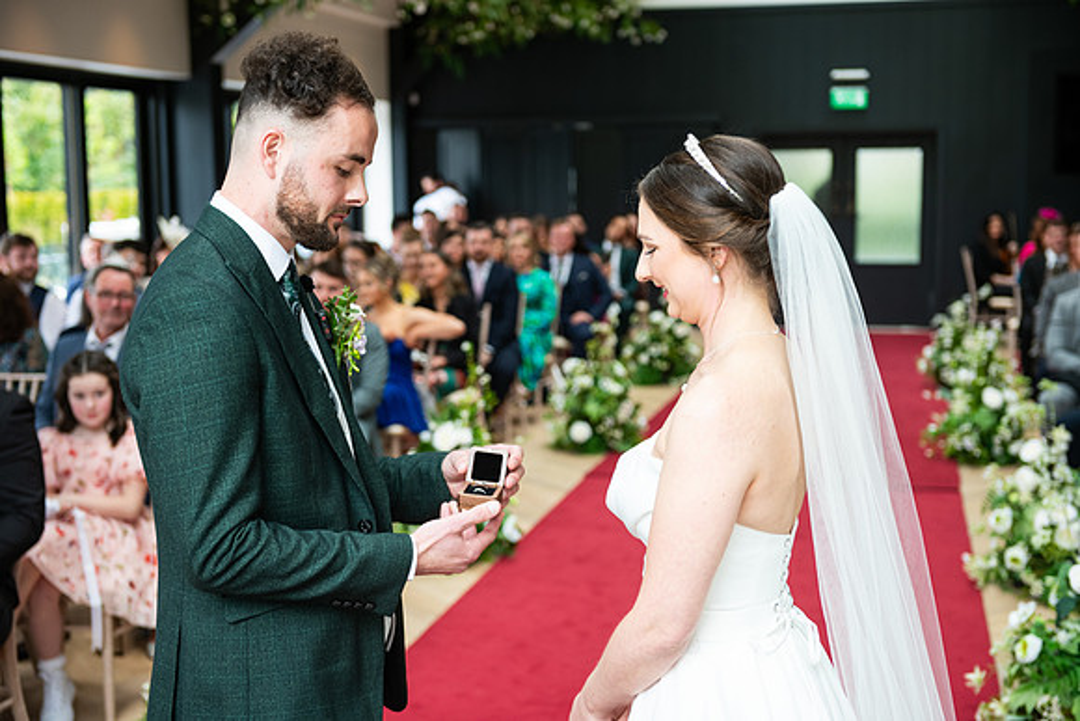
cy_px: 360
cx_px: 540
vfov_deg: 26.0
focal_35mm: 52
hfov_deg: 38.2
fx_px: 1560
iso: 400
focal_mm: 52
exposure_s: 1/200
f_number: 3.5
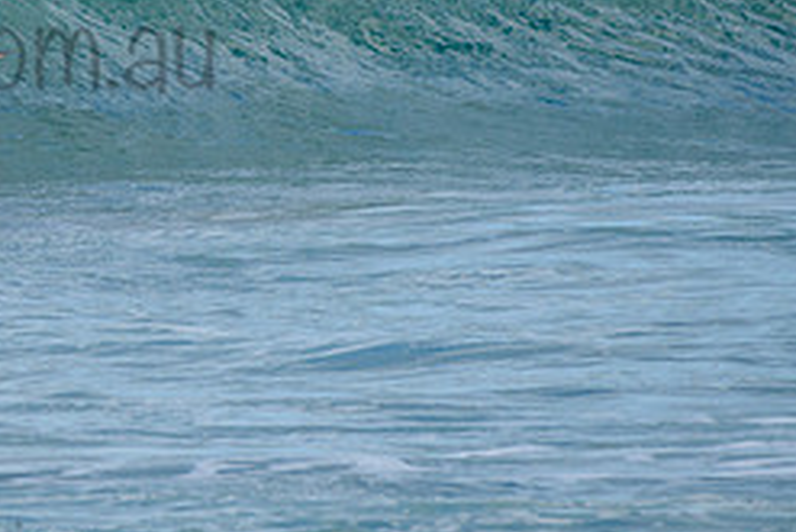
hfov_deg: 1.4
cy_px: 15
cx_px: -126
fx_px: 31747
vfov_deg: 1.0
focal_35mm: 1435
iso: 220
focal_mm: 500
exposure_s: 1/1250
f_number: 5.6
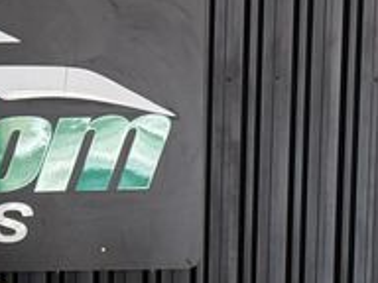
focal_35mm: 202
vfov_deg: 7.1
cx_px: -77
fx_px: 2206
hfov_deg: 9.7
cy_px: 588
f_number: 1.78
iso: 125
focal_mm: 6.76
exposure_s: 1/60
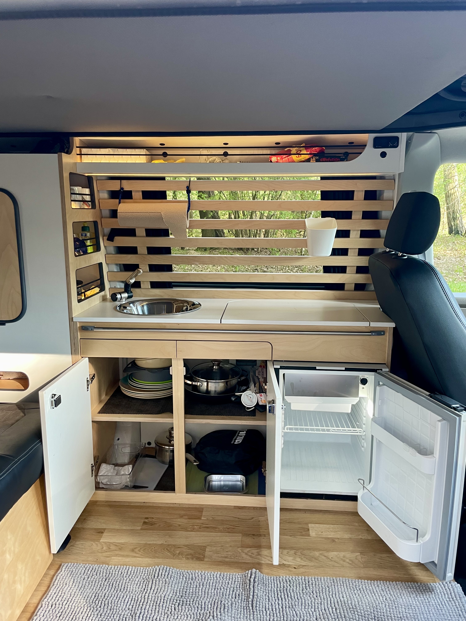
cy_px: 310
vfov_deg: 67.3
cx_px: 233
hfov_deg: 53.1
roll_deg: +2.7
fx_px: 467
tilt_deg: -11.7
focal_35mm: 26
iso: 125
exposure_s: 1/70
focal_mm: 4.2
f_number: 1.6
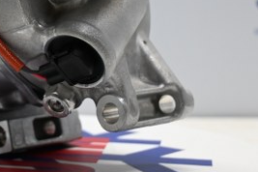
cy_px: -14
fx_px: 724
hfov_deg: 19.6
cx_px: -3
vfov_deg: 13.3
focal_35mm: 101
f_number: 4.8
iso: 560
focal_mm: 30
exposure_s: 1/50
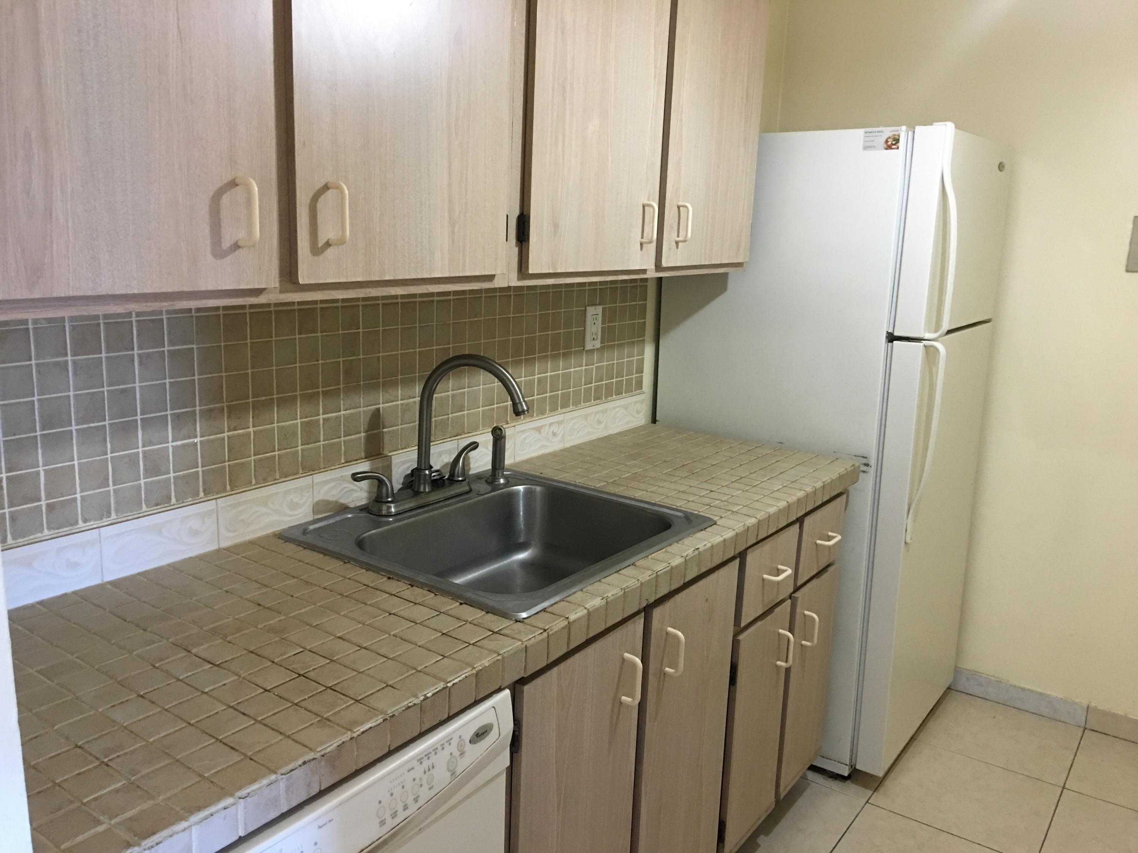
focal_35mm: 29
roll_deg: -2.5
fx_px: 953
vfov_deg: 48.2
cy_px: 426
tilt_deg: -10.6
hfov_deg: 61.7
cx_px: 569
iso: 100
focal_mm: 4.15
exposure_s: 1/17
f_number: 2.2
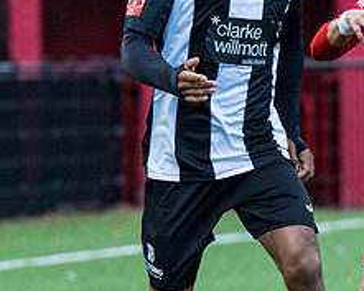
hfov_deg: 1.4
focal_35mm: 1341
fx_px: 14453
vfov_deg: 1.2
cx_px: 292
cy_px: 183
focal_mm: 200
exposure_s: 1/1250
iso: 500
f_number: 4
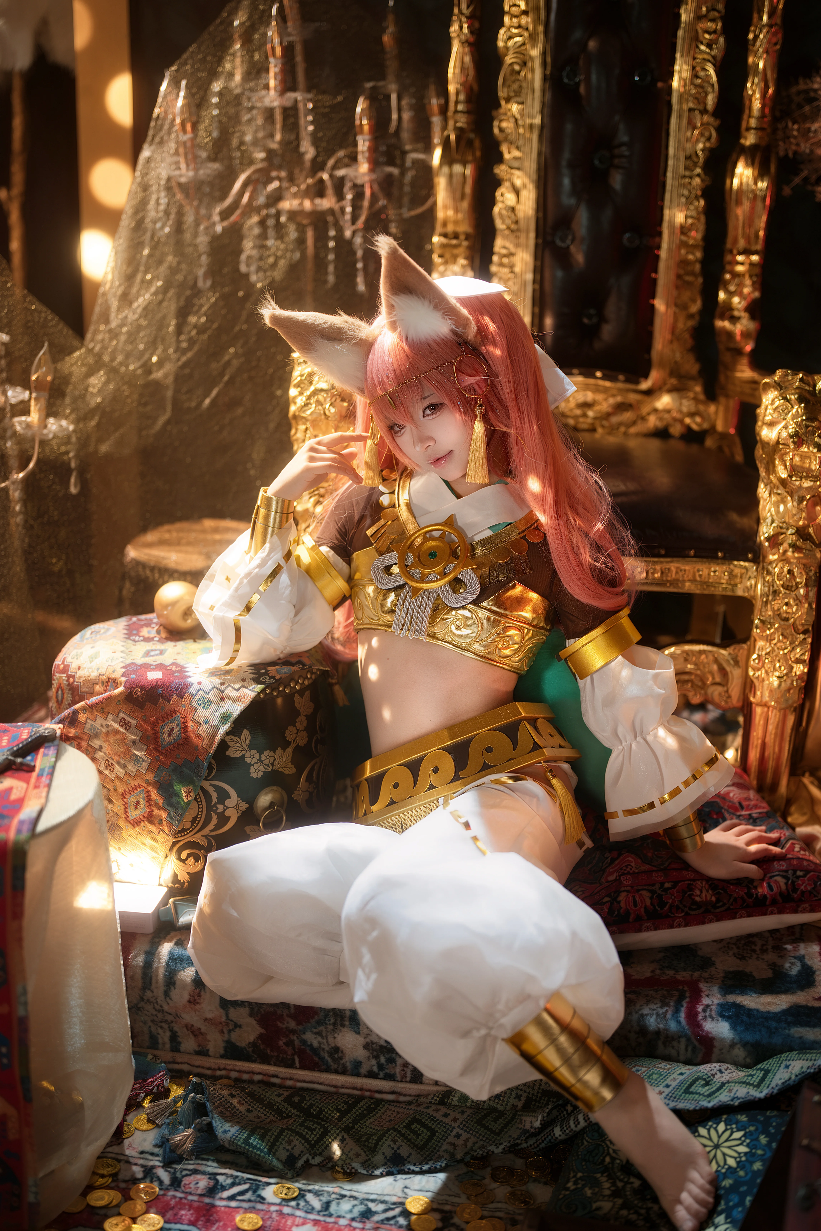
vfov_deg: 38.9
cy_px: 616
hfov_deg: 26.5
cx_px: 416
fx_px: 1745
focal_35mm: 51
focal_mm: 50
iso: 50
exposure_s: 1/50
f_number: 1.2
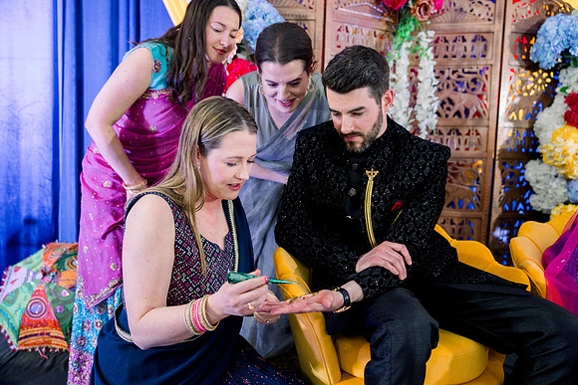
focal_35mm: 29
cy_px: 192
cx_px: 289
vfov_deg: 45.0
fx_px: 466
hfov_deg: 63.6
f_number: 2.8
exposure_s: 1/125
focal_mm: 29
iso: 1250
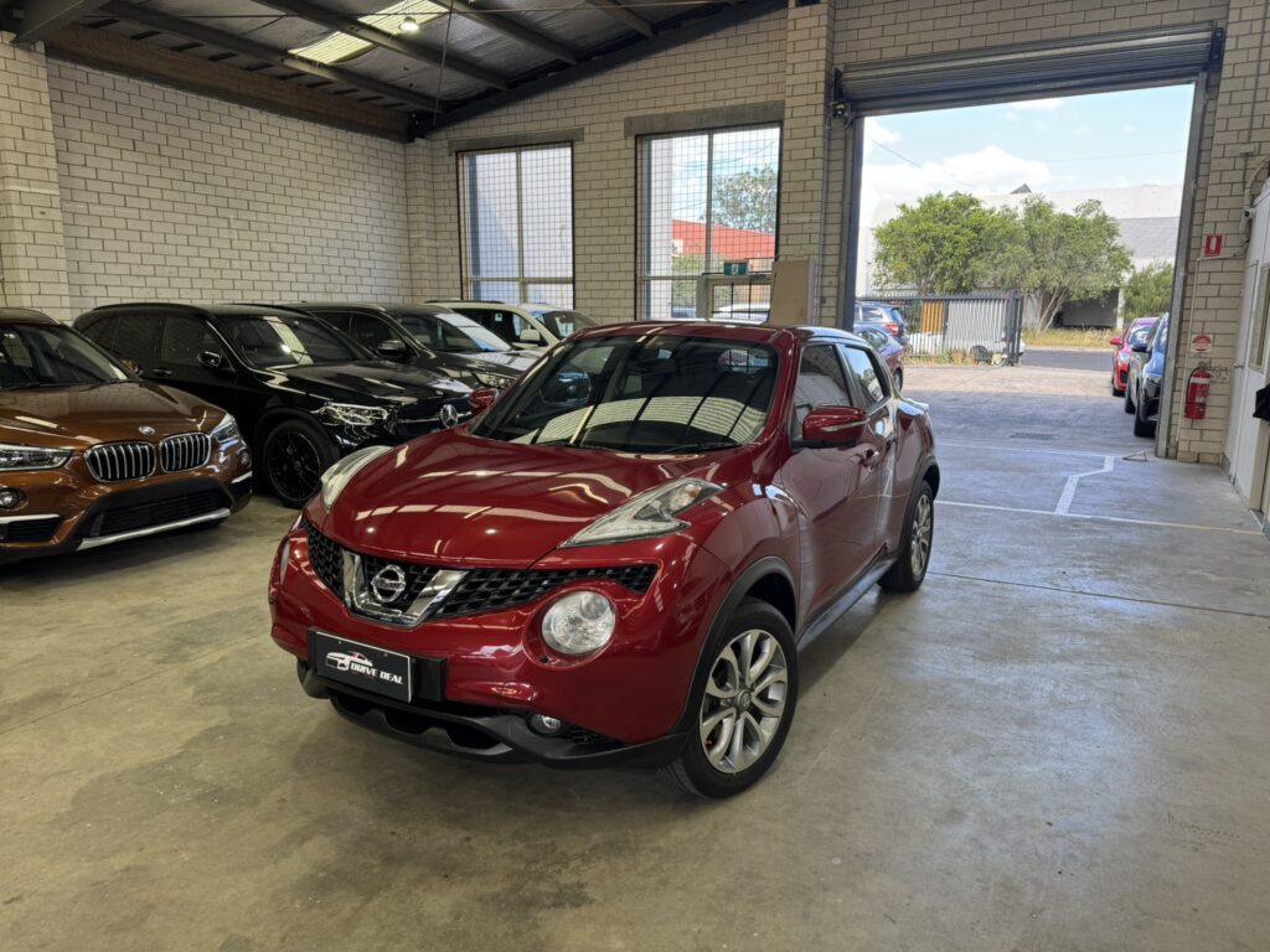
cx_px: 635
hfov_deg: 71.6
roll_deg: -0.2
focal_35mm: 24
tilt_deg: -10.2
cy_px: 476
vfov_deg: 56.8
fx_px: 881
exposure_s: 1/159
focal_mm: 6.76
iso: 64
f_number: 1.78
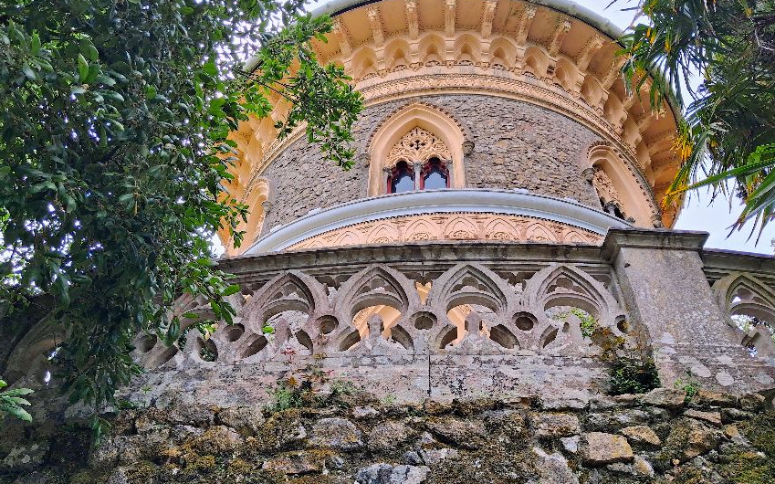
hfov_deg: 64.7
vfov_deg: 43.1
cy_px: 240
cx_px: 390
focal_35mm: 29
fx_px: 612
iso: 20
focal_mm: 4
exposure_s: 1/336
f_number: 1.8
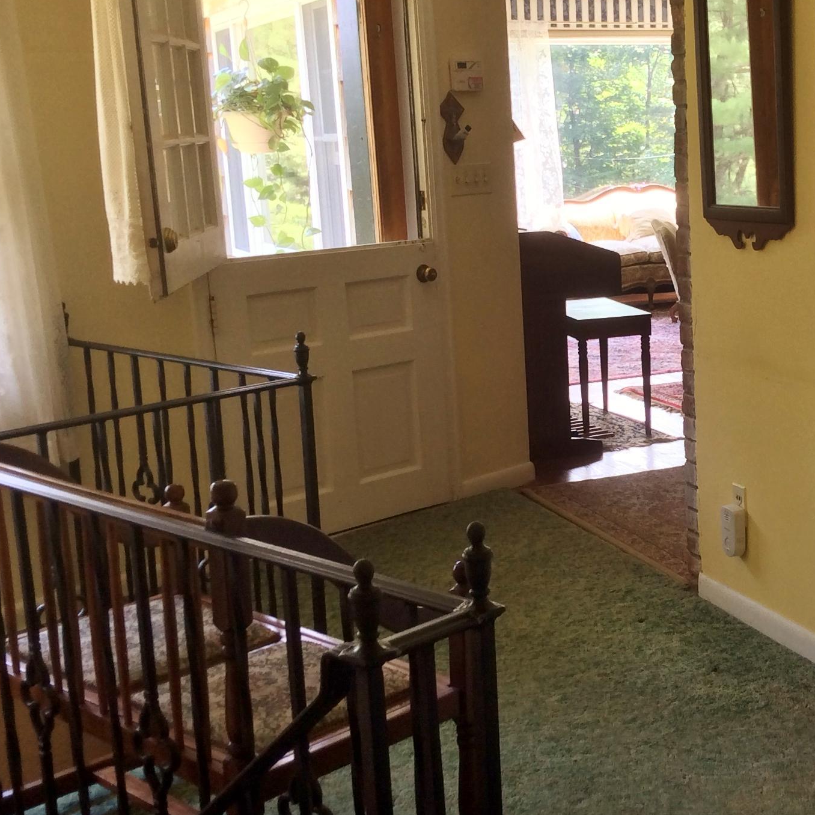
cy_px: 411
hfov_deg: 30.8
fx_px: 1438
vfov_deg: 31.6
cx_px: 655
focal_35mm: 54
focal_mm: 3.3
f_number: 2.4
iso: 32
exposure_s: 1/24
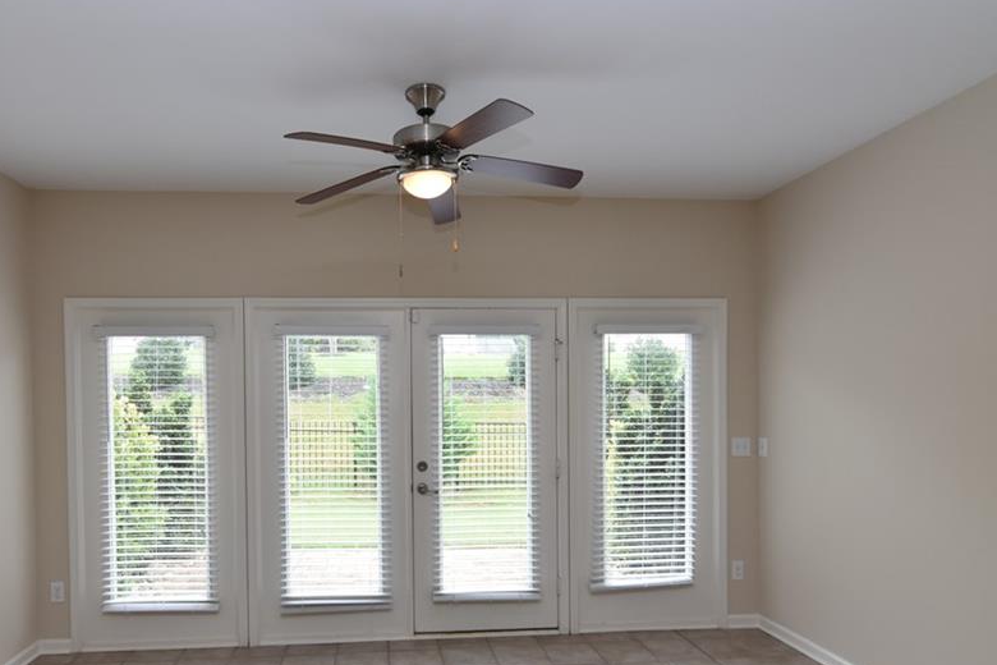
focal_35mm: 22
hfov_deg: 79.0
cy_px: 422
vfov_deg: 57.2
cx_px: 424
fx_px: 600
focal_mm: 11
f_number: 5
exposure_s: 1/100
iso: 400
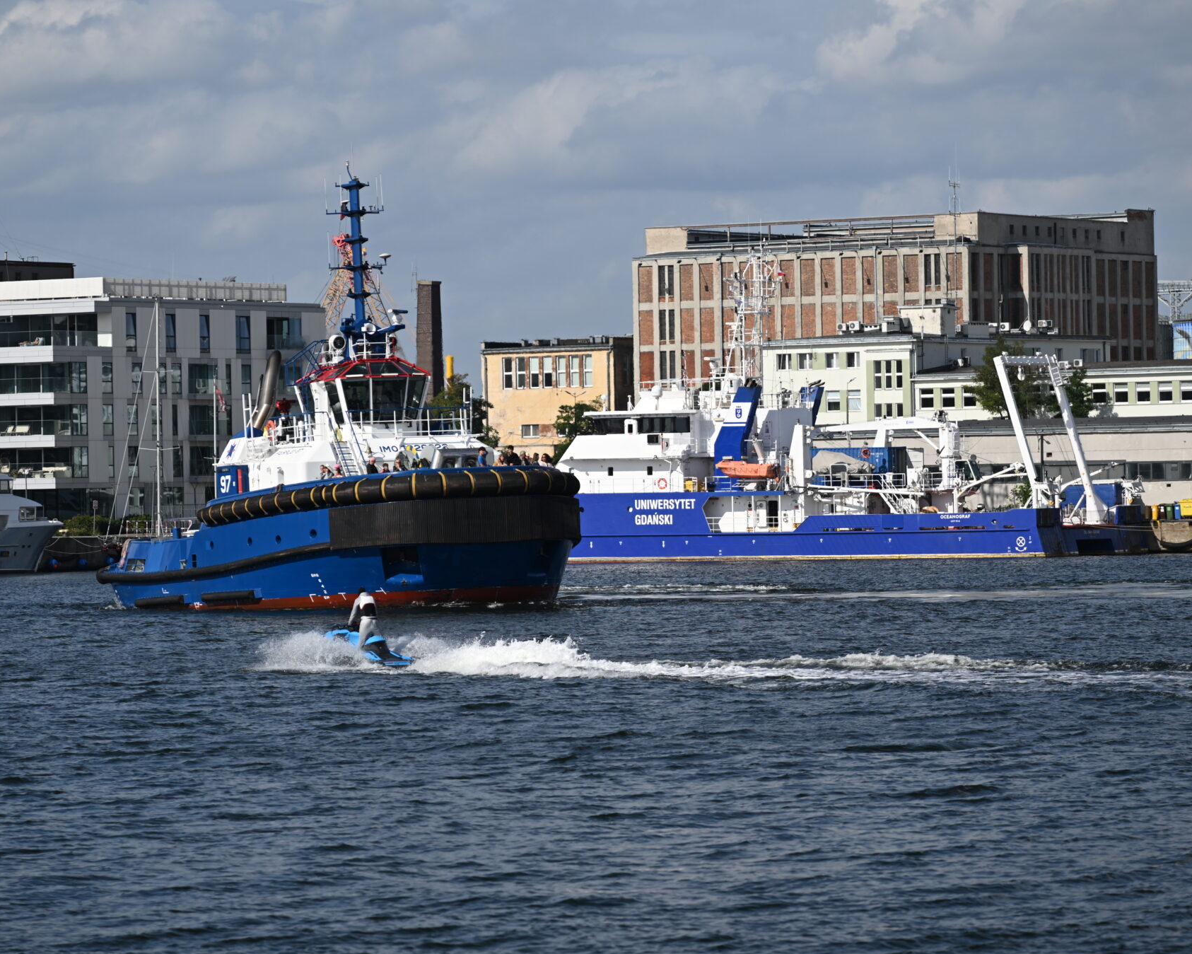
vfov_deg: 9.0
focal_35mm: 171
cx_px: 552
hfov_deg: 11.3
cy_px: 423
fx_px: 6033
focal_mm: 120
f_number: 4
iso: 100
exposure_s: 1/2000
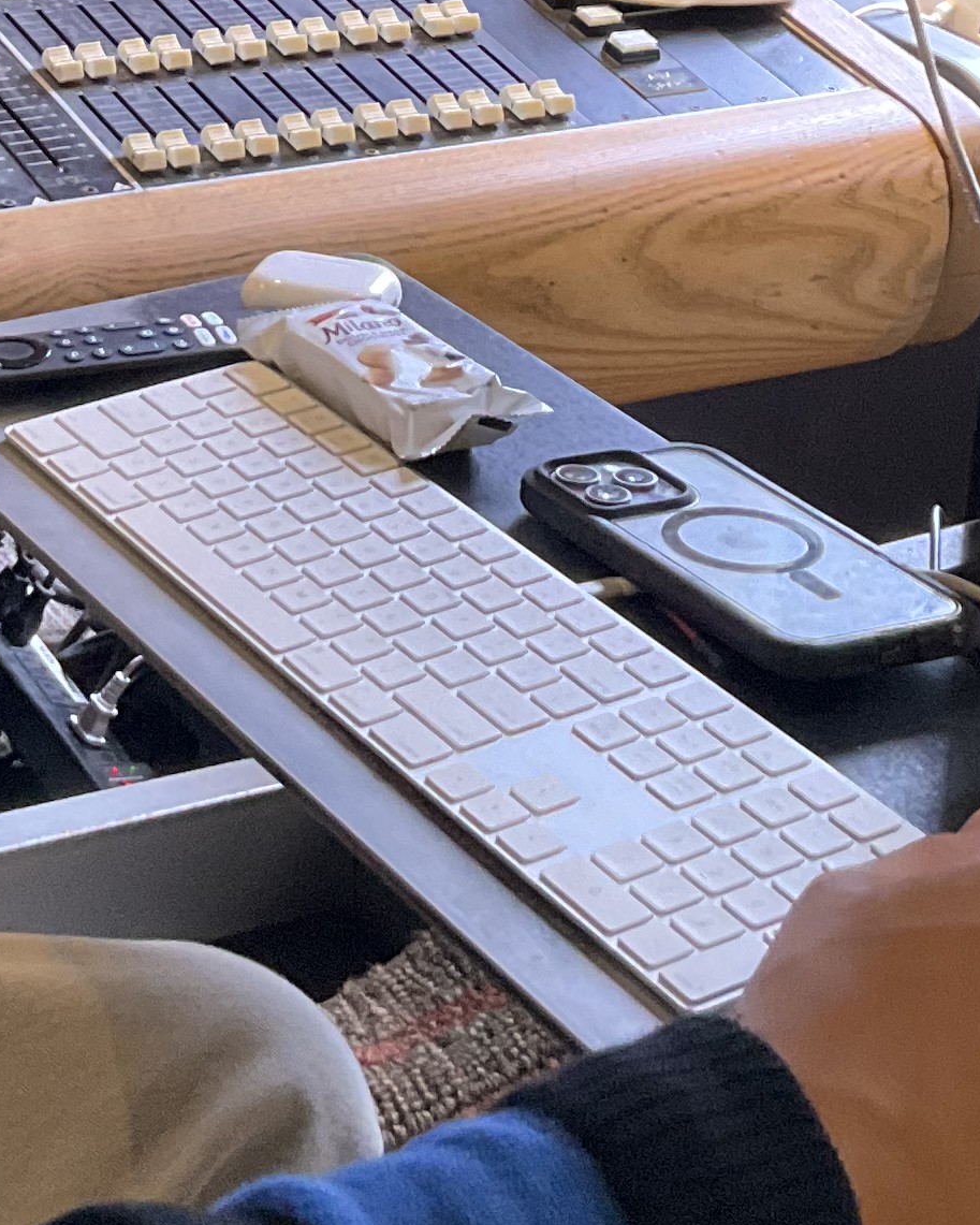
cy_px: -265
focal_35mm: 100
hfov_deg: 15.3
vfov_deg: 18.2
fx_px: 3625
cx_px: 167
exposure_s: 1/60
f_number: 1.8
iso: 250
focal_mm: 3
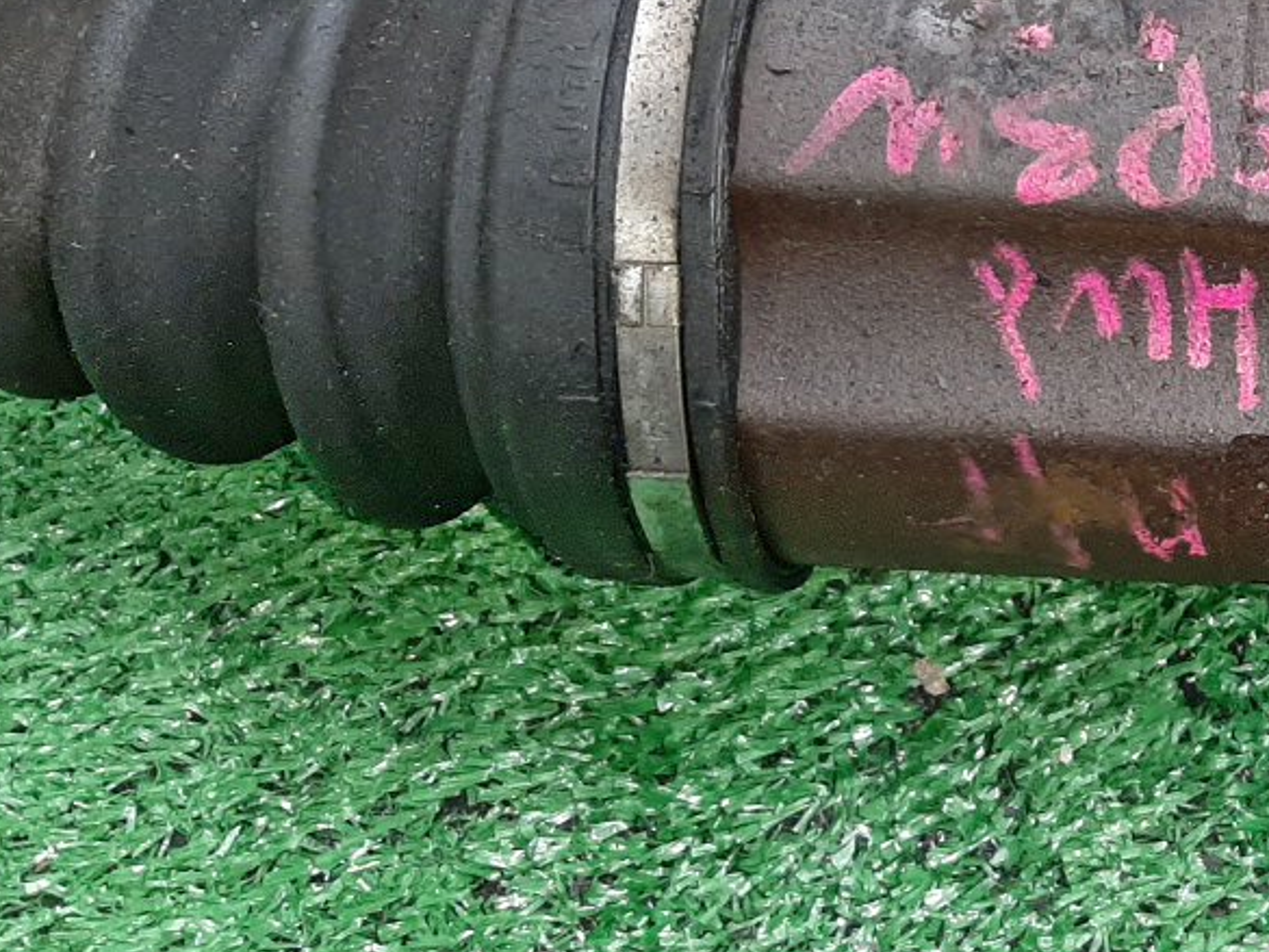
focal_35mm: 64
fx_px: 2347
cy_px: 486
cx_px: 1393
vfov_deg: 22.9
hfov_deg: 27.7
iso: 137
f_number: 1.7
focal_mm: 3.93
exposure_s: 1/50
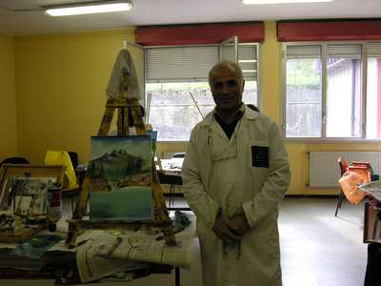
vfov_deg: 46.8
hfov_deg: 60.0
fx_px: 330
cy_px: 143
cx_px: 190
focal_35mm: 30
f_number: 3.1
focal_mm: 7.5
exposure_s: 1/35
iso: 50
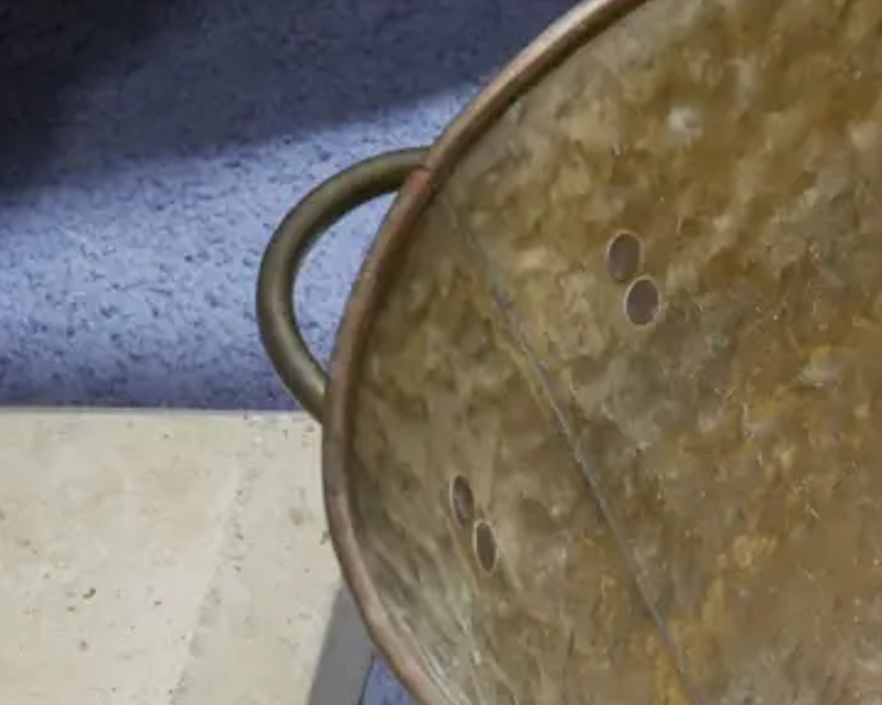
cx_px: 1147
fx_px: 4802
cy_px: 725
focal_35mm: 184
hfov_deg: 10.3
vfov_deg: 8.3
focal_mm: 33
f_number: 5.4
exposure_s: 1/80
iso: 1600
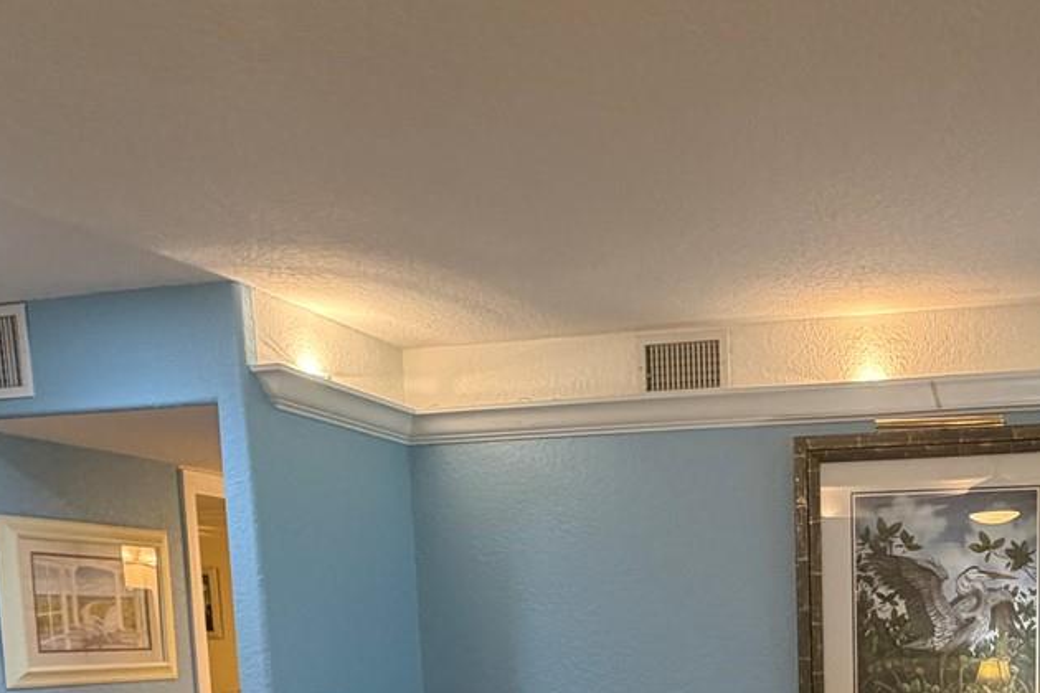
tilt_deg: -6.7
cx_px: 852
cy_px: 749
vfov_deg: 32.0
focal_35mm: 37
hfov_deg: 48.5
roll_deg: +0.9
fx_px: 1069
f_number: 2.2
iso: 250
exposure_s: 1/60
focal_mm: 2.22
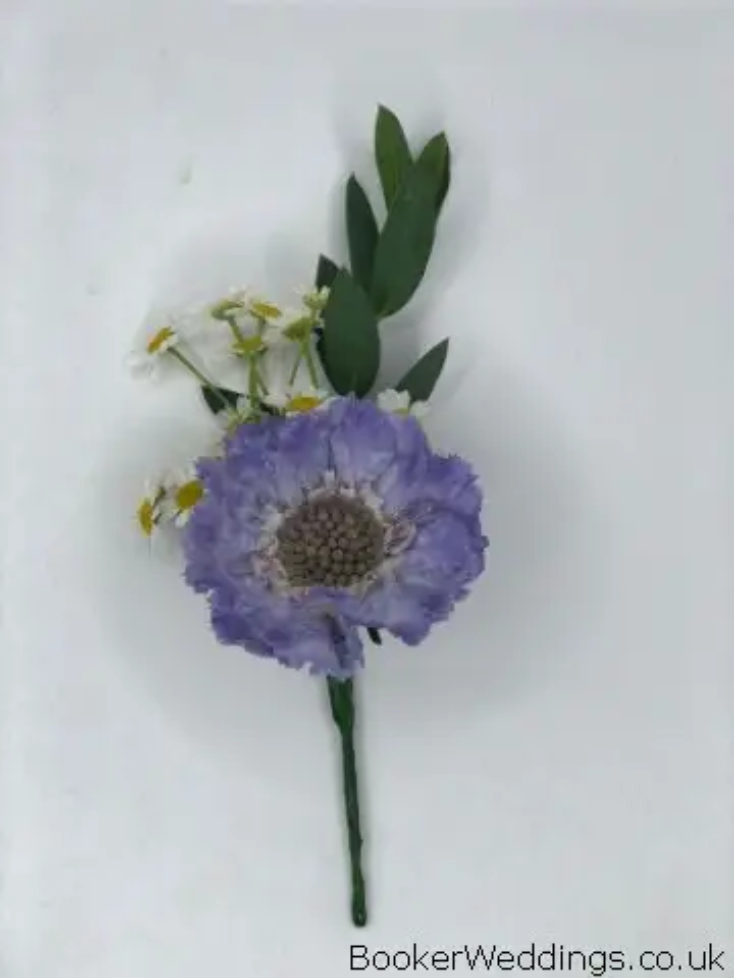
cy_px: 489
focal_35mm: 52
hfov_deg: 28.0
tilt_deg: -81.9
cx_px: 367
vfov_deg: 36.8
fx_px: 1470
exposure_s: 1/182
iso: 16
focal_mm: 6
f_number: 2.4
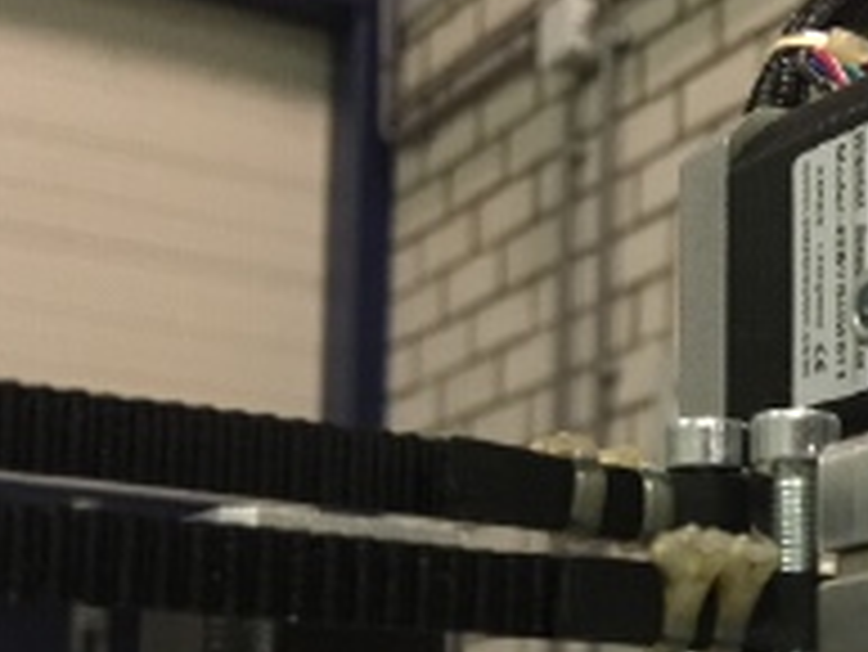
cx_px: 1145
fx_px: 2007
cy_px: 630
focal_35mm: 80
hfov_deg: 21.8
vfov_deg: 18.1
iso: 125
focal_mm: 4.15
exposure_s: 1/10
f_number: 2.2
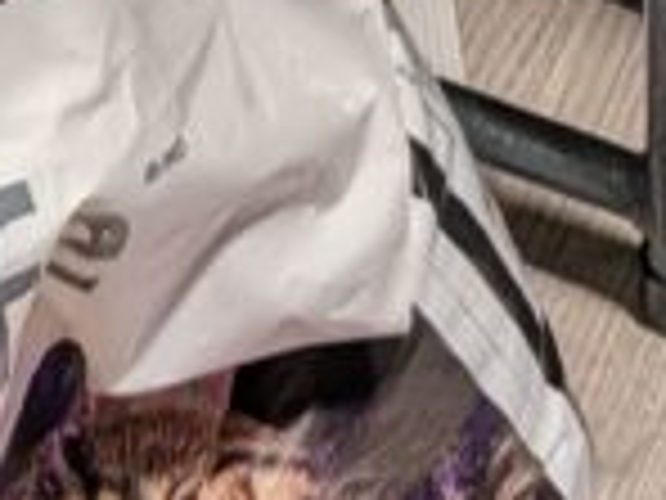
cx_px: 171
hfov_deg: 11.9
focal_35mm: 166
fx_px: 3194
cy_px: -995
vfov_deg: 7.8
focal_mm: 4.53
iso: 94
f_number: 1.7
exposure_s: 1/24
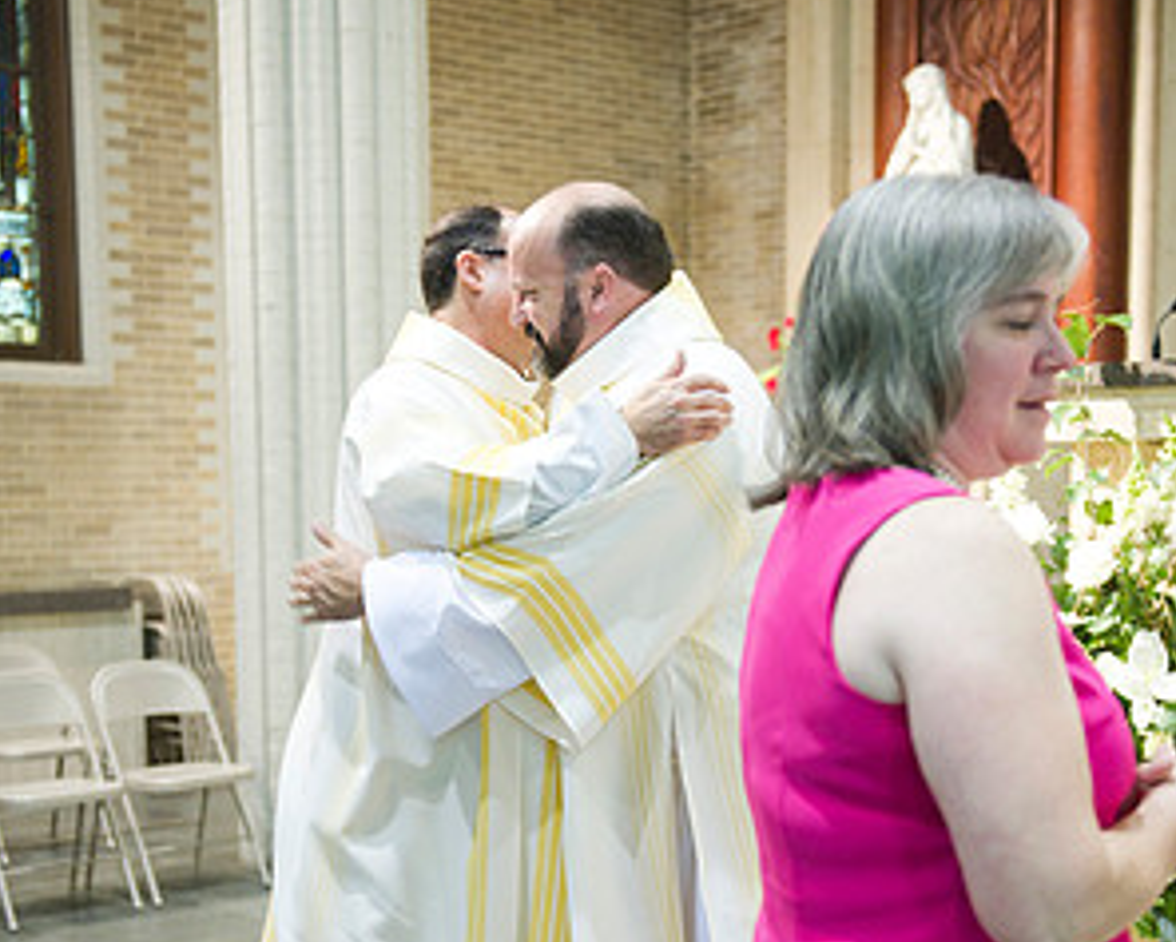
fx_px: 1985
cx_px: 586
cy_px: 640
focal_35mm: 57
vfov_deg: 26.5
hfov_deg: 33.0
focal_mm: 40
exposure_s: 1/125
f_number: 2.8
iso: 2000
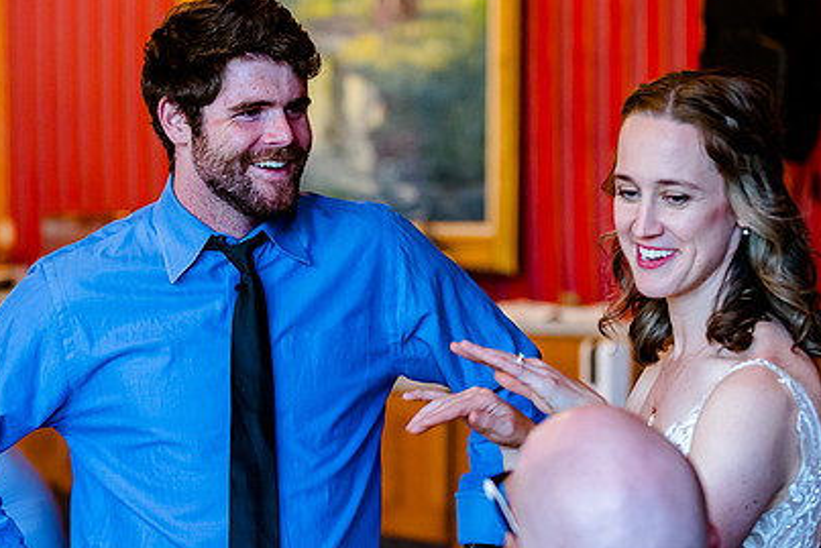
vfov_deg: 11.2
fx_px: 2783
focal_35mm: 122
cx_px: 354
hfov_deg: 16.8
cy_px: 252
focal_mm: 70
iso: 4000
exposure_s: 1/200
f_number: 2.8
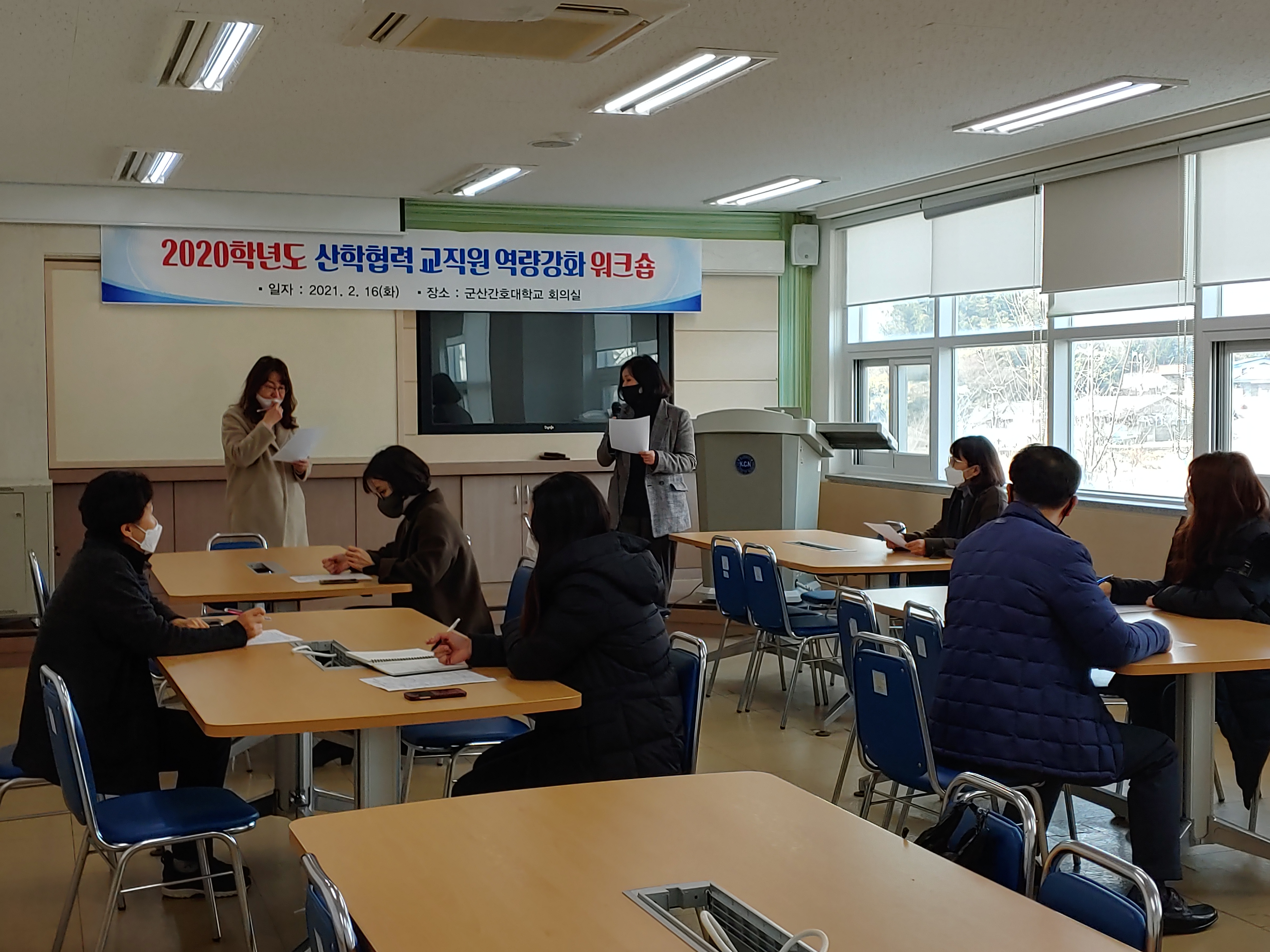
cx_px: 635
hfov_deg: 44.8
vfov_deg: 34.3
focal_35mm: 42
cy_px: 476
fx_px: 1541
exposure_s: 1/120
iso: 50
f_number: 1.5
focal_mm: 4.23
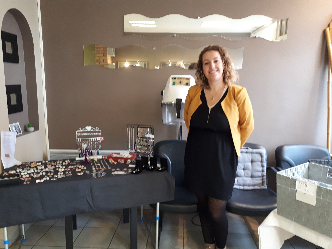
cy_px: 124
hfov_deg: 65.3
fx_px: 259
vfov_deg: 51.4
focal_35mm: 27
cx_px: 166
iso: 200
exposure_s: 1/17
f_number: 1.9
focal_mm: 3.6
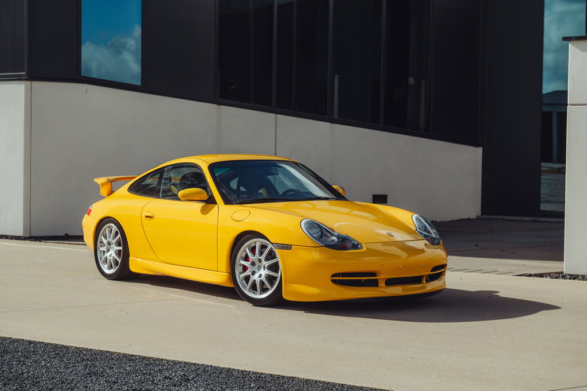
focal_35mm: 70
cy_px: 196
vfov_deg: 19.4
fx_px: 1140
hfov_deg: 28.9
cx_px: 294
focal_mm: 70
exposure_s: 1/125
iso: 100
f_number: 7.1
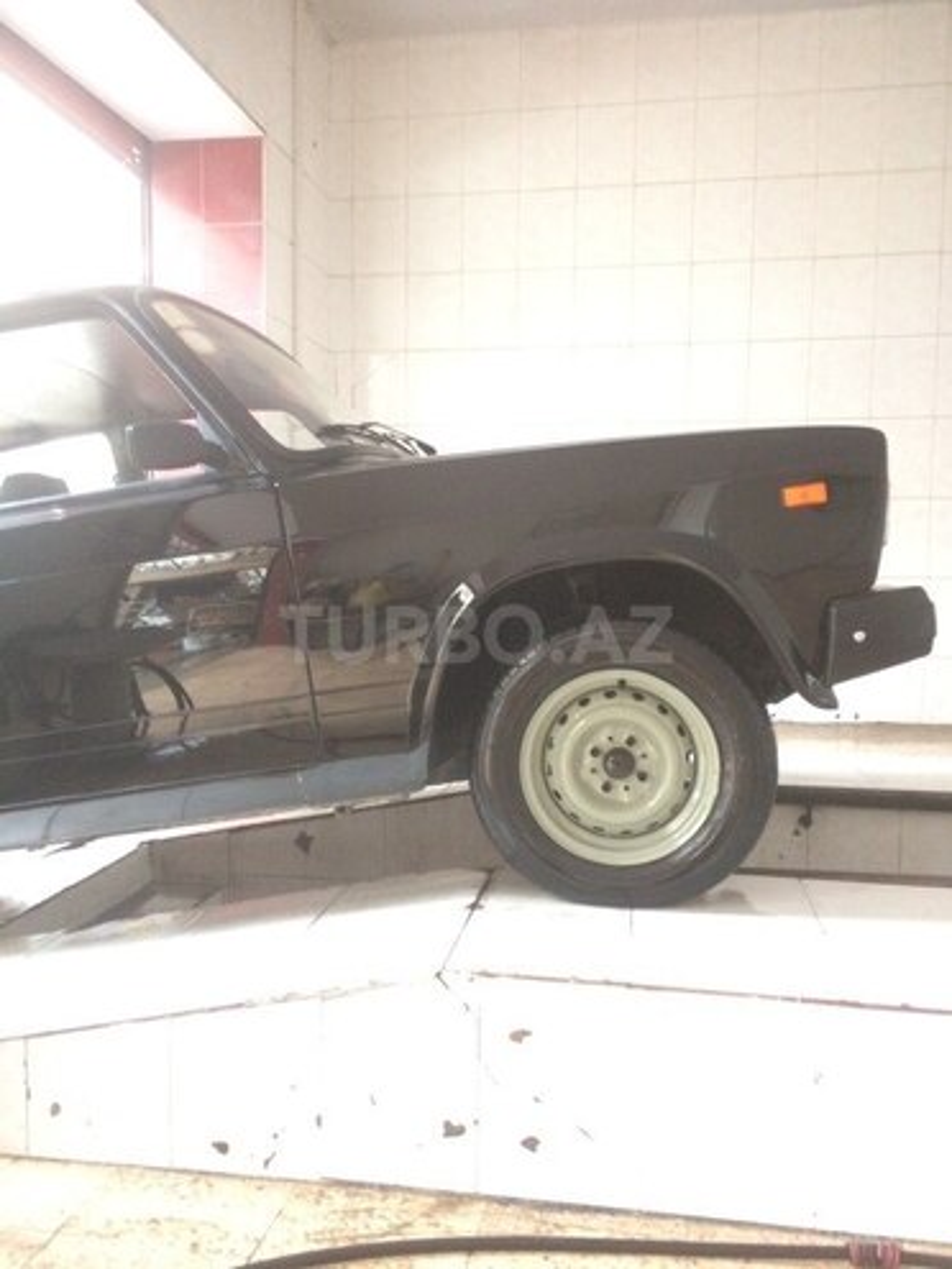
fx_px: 1063
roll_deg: -1.8
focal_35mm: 29
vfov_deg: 61.7
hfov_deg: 48.2
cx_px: 476
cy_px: 634
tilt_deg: -9.2
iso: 320
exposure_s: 1/20
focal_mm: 4.15
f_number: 2.2
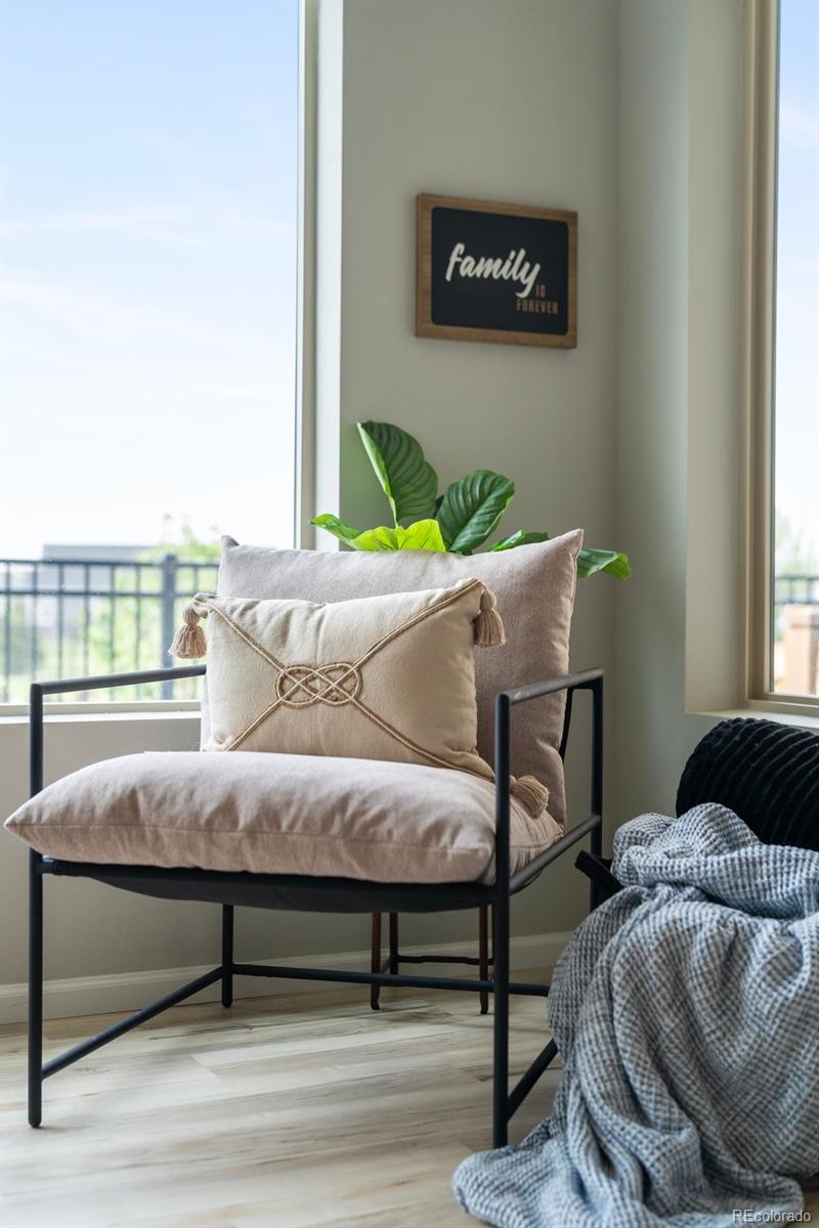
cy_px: 614
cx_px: 410
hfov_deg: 27.0
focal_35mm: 50
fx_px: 1706
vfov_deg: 39.6
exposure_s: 1/640
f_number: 2.5
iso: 400
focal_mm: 50
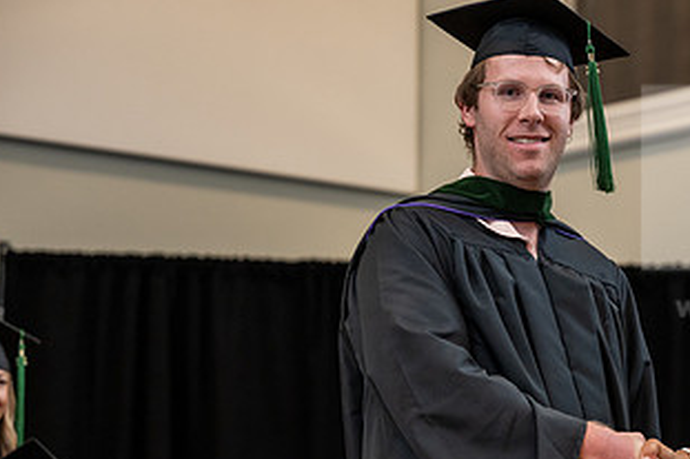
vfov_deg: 8.2
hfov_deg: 12.2
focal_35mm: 168
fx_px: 3218
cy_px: 354
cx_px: 575
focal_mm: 90
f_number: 3.5
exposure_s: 1/200
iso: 1600
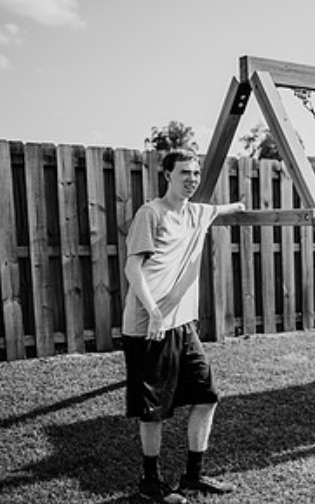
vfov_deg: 41.0
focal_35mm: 49
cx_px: 439
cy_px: 291
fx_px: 674
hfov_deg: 22.7
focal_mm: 24
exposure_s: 1/2500
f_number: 2.2
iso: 100
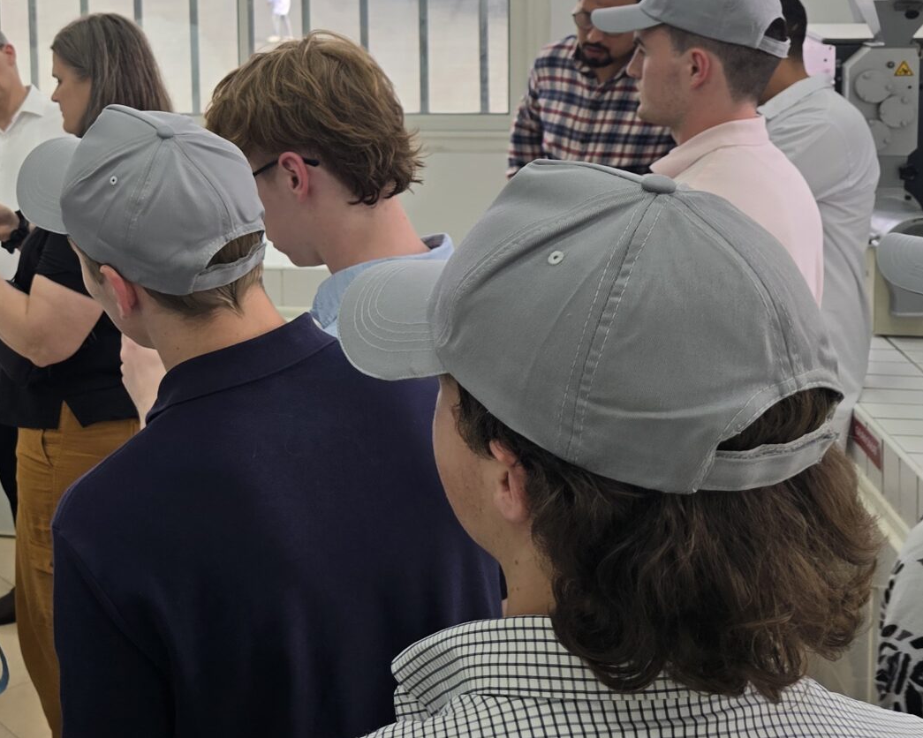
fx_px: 1502
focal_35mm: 55
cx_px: -46
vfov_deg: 26.8
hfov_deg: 31.1
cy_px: 96
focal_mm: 6.3
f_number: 1.7
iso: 16
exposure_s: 1/100
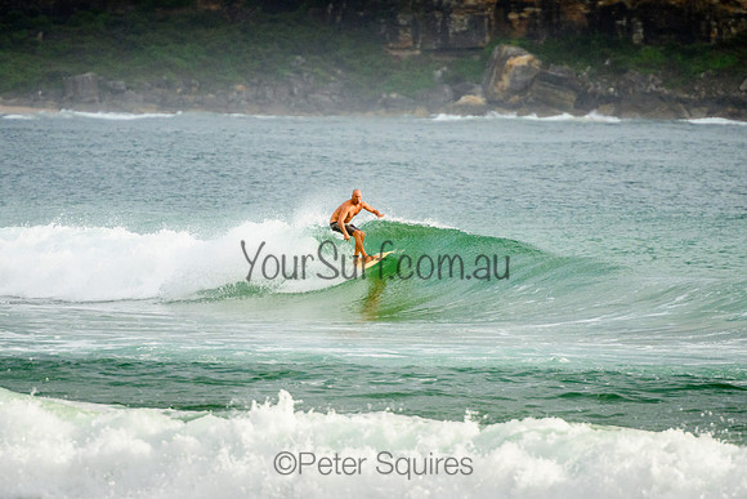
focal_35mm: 550
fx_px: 11416
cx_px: 365
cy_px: 231
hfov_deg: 3.7
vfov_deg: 2.5
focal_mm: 400
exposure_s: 1/2000
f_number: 5.6
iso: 900
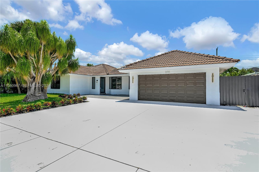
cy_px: 86
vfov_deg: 73.8
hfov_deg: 96.7
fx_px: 115
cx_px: 130
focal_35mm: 16
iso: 100
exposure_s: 1/200
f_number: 7.1
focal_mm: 16
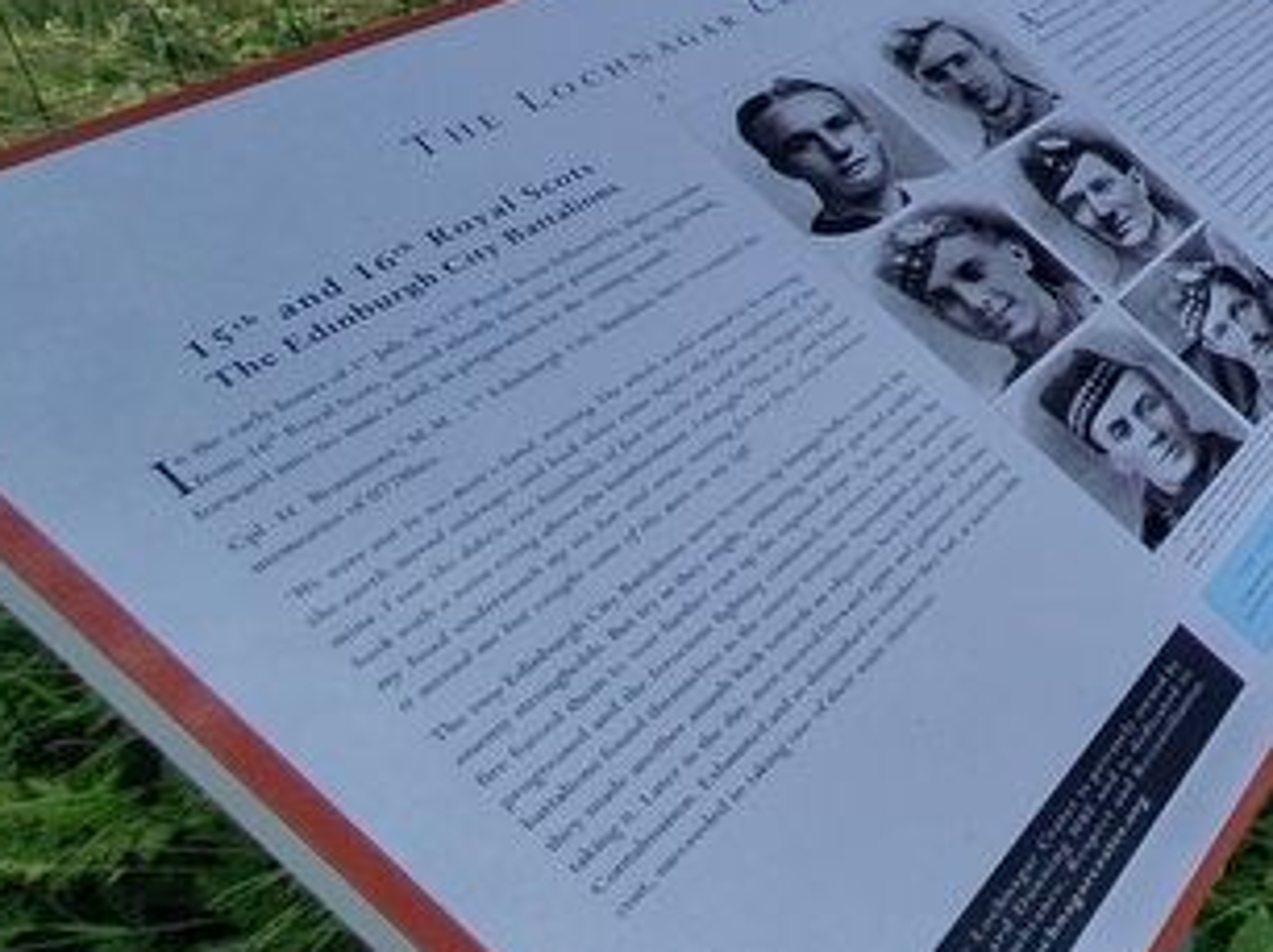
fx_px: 1249
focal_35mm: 34
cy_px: -133
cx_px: 1610
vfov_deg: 34.9
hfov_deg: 37.1
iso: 50
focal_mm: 1.8
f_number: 2.2
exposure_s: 1/1024
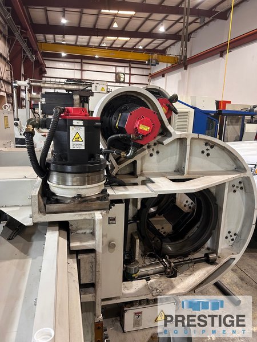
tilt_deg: -13.0
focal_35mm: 26
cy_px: 171
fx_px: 257
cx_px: 128
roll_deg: -2.0
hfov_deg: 53.1
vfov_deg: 67.3
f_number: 1.5
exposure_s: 1/60
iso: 200
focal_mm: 5.7
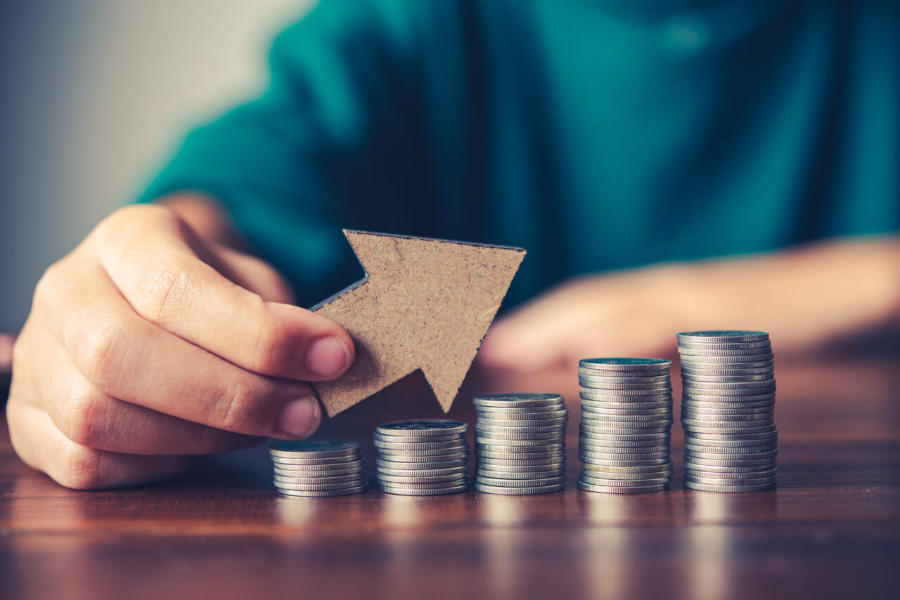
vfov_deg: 22.6
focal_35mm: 60
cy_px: 300
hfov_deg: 33.4
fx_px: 1500
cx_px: 450
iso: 125
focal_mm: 60
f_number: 4
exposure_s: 1/50
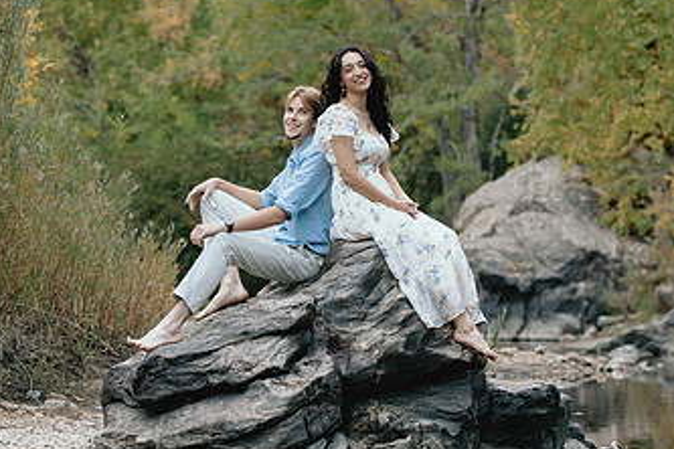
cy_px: 361
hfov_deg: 10.8
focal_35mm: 190
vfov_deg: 7.2
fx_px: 3557
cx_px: 470
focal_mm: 109
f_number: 3.5
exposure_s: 1/200
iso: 1000
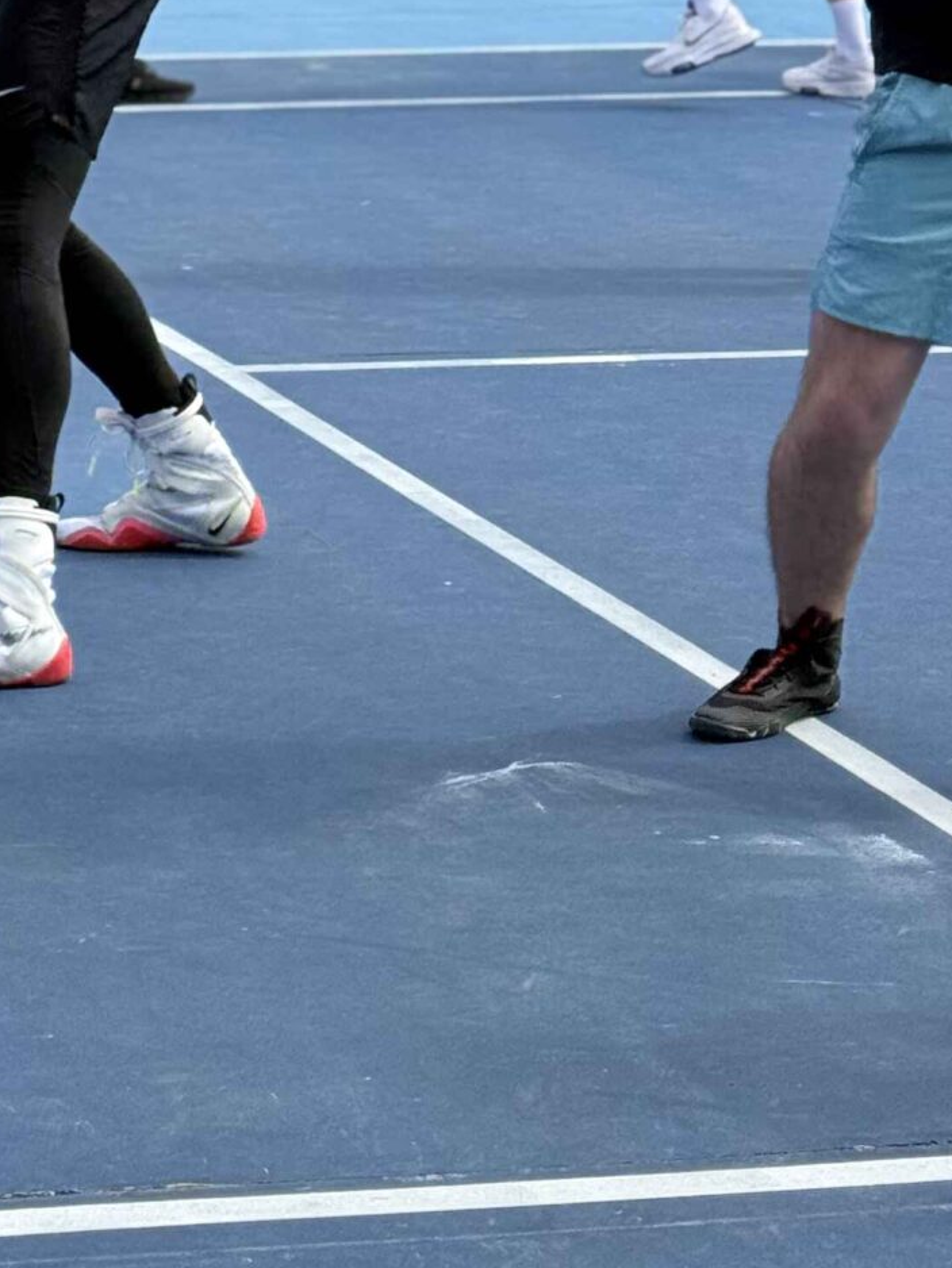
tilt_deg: -0.7
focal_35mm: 131
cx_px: -250
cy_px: -311
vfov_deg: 14.5
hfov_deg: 11.1
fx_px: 4801
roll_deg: +1.3
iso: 80
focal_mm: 6.76
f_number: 1.78
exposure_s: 1/2577
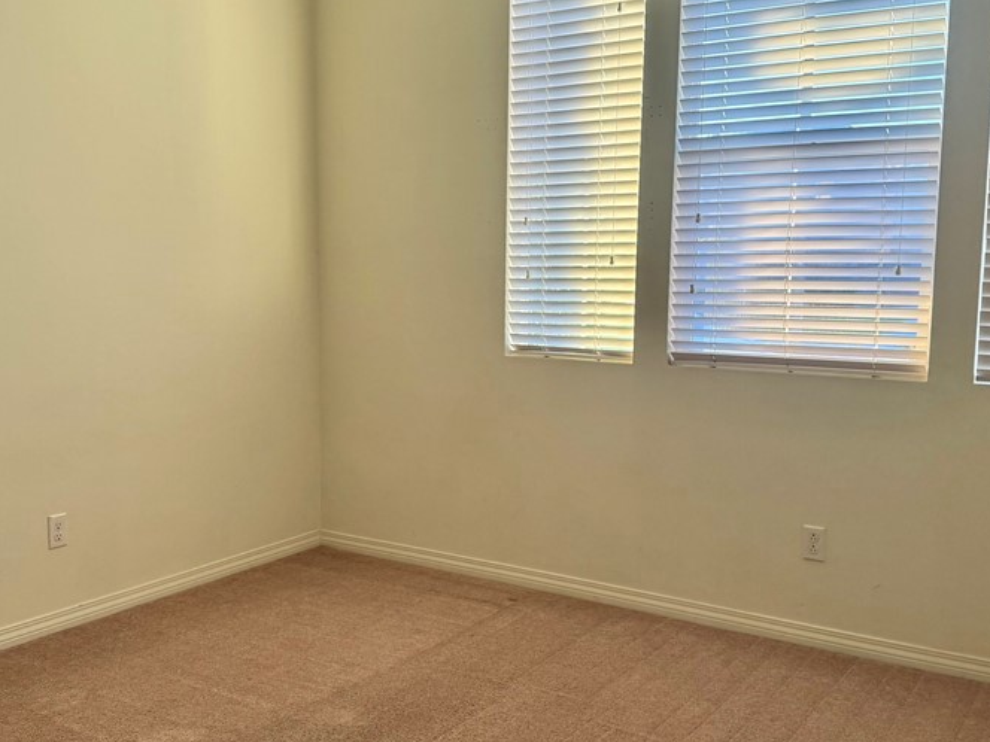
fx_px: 1058
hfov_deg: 50.1
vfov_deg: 38.7
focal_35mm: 37
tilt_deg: -6.0
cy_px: 392
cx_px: 474
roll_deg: -0.4
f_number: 1.78
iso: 125
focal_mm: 6.76
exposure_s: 1/120
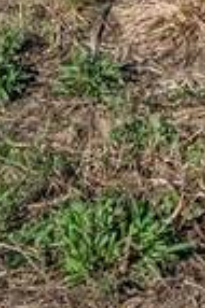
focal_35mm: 179
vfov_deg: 9.6
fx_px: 1533
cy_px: -534
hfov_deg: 7.6
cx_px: 214
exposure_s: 1/640
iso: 200
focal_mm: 20
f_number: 8
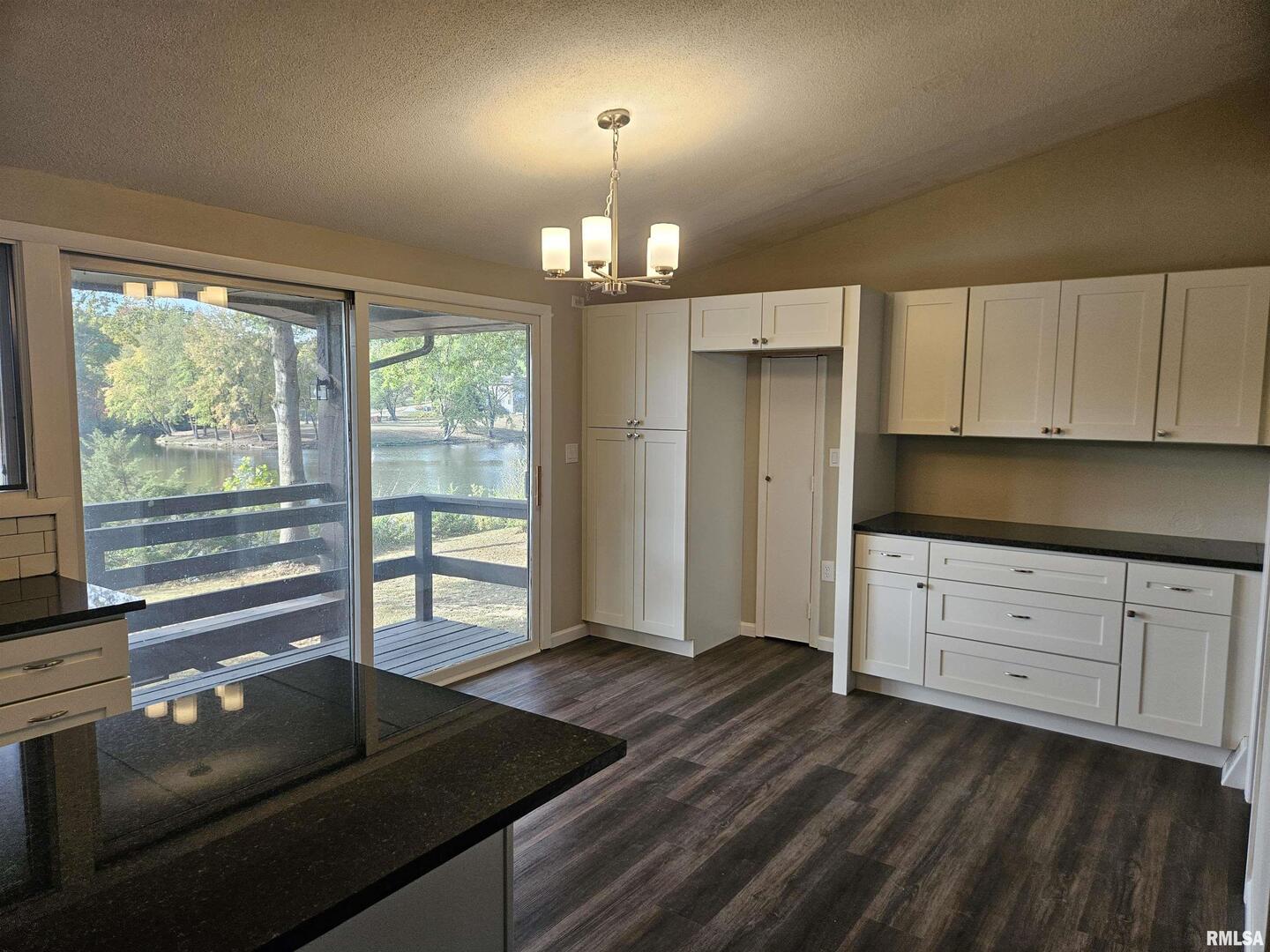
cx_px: 635
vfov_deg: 58.9
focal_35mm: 23
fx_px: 844
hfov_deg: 73.9
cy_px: 476
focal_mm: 5.4
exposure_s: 1/120
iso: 100
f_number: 1.8
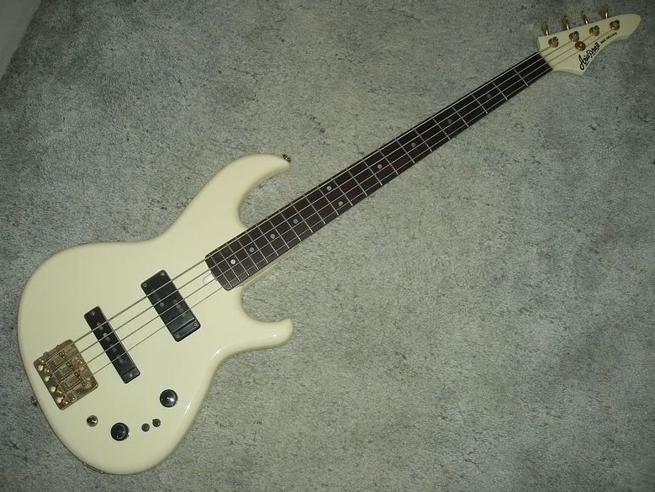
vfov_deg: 36.8
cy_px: 248
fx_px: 738
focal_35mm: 39
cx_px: 325
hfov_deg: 47.8
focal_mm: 6.3
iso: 50
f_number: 3.2
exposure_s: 1/60.1
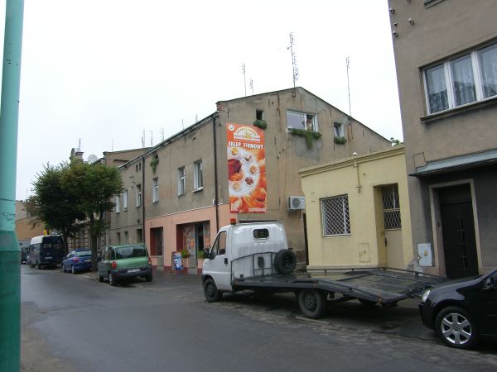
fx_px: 402
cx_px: 248
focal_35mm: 28
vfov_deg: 49.7
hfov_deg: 63.4
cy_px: 186
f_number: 5.6
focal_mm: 7.4
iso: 50
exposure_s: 1/200
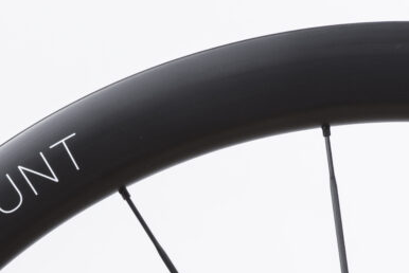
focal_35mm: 517
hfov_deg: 4.0
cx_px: 170
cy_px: 342
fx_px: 5878
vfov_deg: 2.7
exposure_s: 1/125
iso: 80
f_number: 10
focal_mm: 195
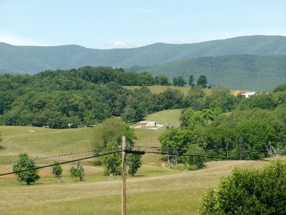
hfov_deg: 13.9
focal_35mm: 142
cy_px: 108
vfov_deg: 10.4
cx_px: 143
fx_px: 1173
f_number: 6.3
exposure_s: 1/300
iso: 100
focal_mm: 25.5
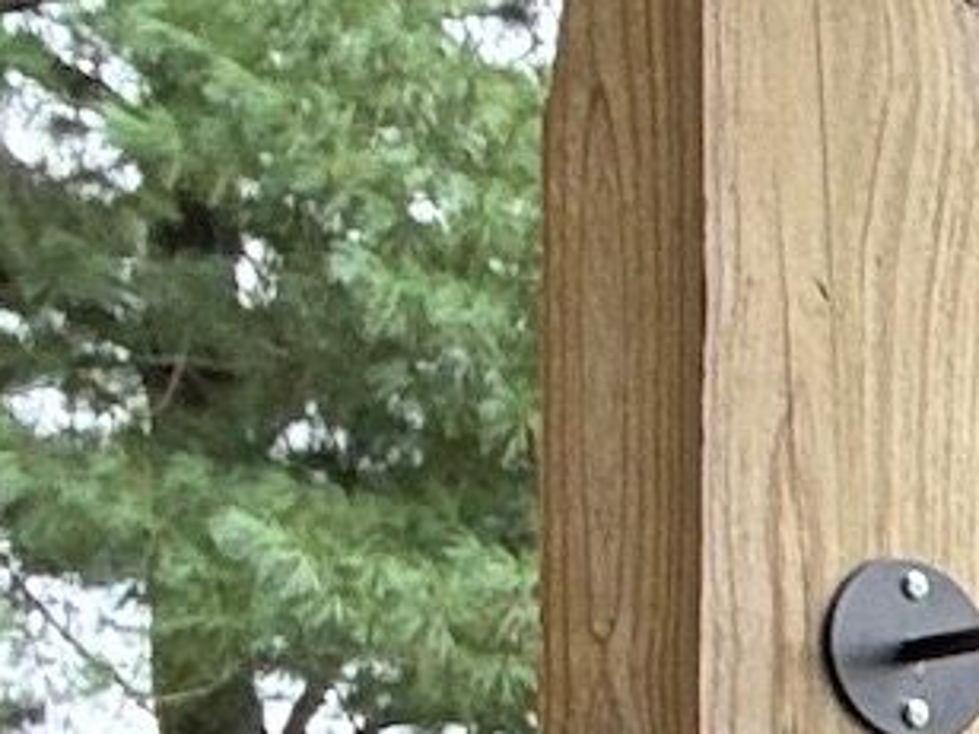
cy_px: 1490
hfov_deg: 8.6
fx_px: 5515
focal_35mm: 195
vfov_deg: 7.3
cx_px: 2858
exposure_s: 1/114
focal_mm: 2.69
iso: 80
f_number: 1.9
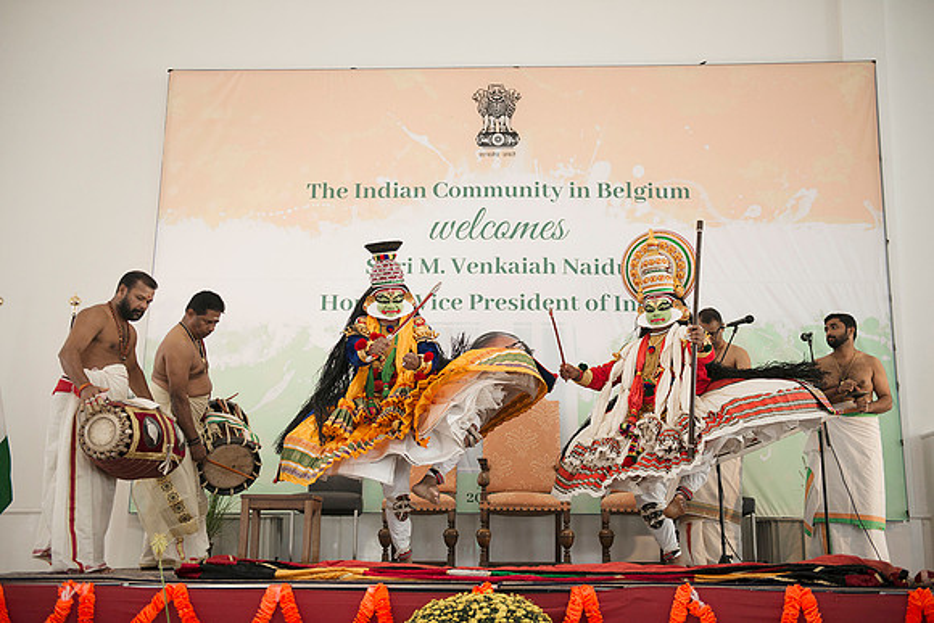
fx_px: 1246
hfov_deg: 41.1
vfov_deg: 28.1
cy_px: 312
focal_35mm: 48
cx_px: 467
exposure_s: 1/400
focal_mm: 48
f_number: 2.8
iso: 500
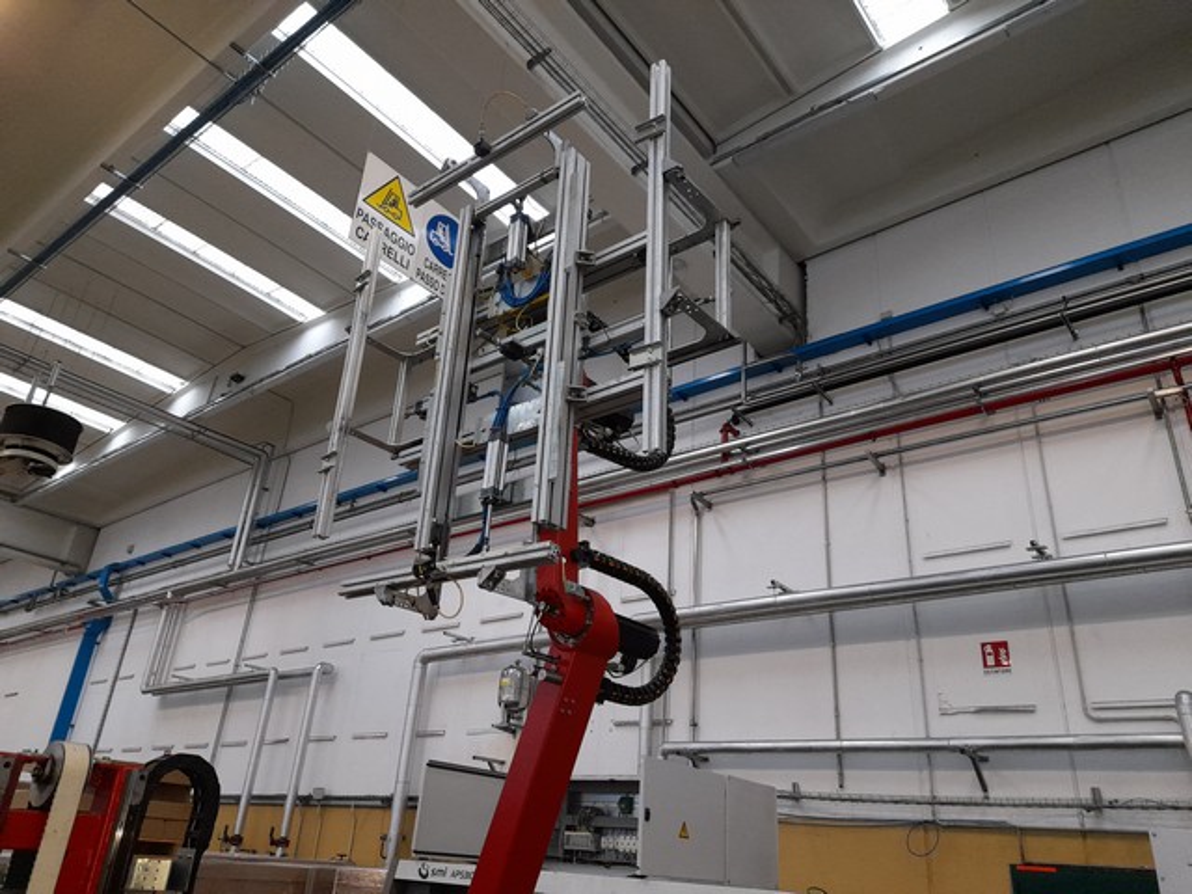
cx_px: 596
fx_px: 861
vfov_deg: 54.9
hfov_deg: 69.4
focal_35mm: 25
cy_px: 447
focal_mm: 4.6
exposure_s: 1/60
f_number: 2
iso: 400
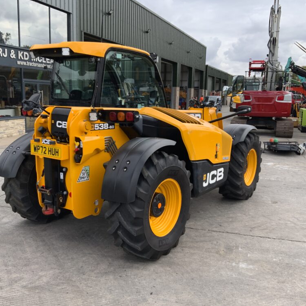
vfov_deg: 47.2
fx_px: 350
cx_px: 150
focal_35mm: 35
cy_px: 155
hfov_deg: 47.2
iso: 16
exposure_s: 1/912
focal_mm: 3
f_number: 1.8
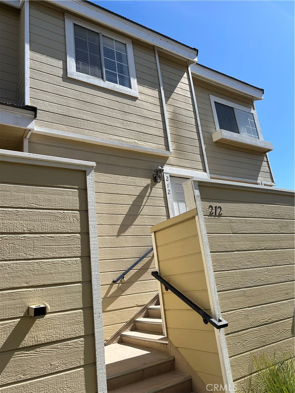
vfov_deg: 67.3
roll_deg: +6.2
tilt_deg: +16.6
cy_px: 196
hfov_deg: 53.1
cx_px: 148
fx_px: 295
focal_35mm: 26
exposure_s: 1/4630
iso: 50
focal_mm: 5.7
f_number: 1.5
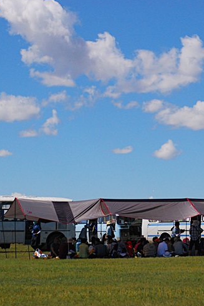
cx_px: 162
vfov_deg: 14.5
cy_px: 165
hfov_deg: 9.6
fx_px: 1208
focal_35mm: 142
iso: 400
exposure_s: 1/2500
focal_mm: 58
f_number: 6.3
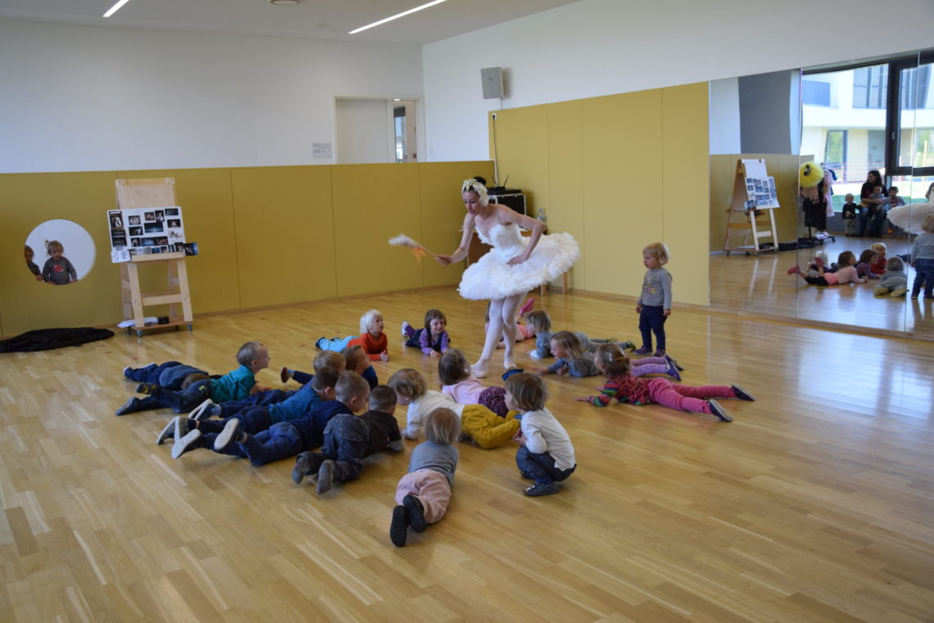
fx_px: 856
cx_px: 467
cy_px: 312
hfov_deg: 57.2
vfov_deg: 40.0
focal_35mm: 33
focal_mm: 22
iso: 400
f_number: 4.5
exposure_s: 1/80
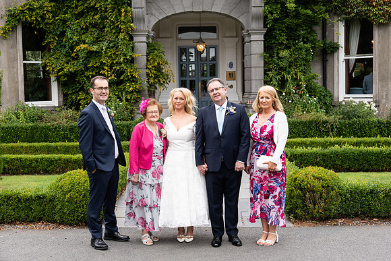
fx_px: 619
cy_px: 130
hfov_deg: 35.0
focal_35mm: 57
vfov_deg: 23.8
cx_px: 196
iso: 200
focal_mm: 57
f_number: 5.6
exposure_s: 1/200
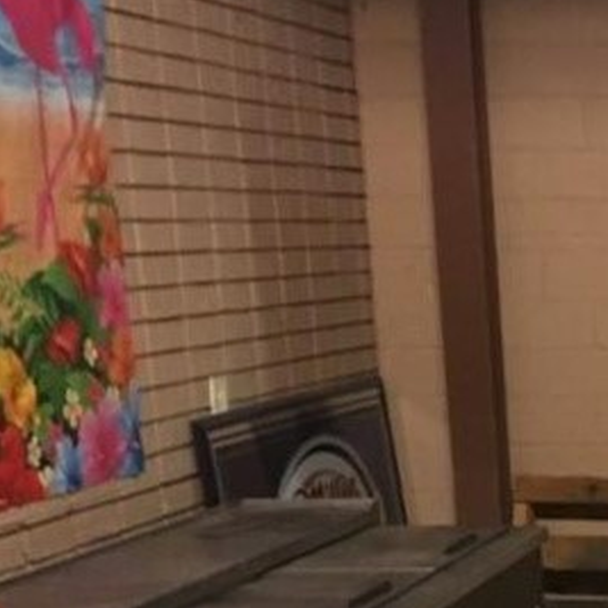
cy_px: 757
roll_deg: -2.9
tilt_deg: -13.6
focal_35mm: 92
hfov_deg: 16.9
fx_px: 1828
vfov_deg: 17.8
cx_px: 940
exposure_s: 1/15
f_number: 2.2
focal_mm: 4.15
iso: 250
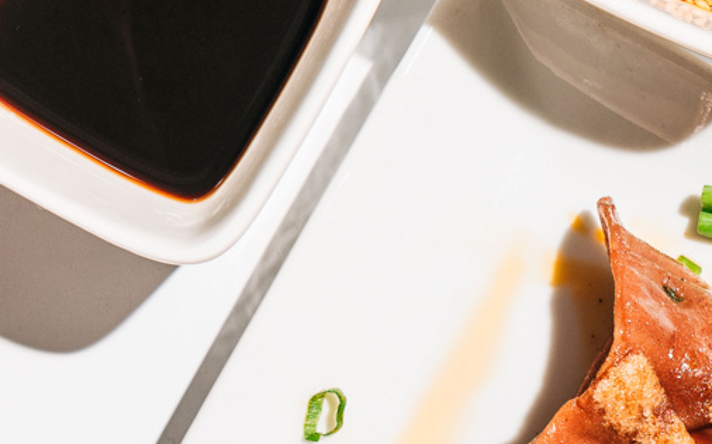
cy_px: 887
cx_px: 1044
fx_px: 2852
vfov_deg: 8.5
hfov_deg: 13.5
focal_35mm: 147
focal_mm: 38
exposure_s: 1/125
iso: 200
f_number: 5.6
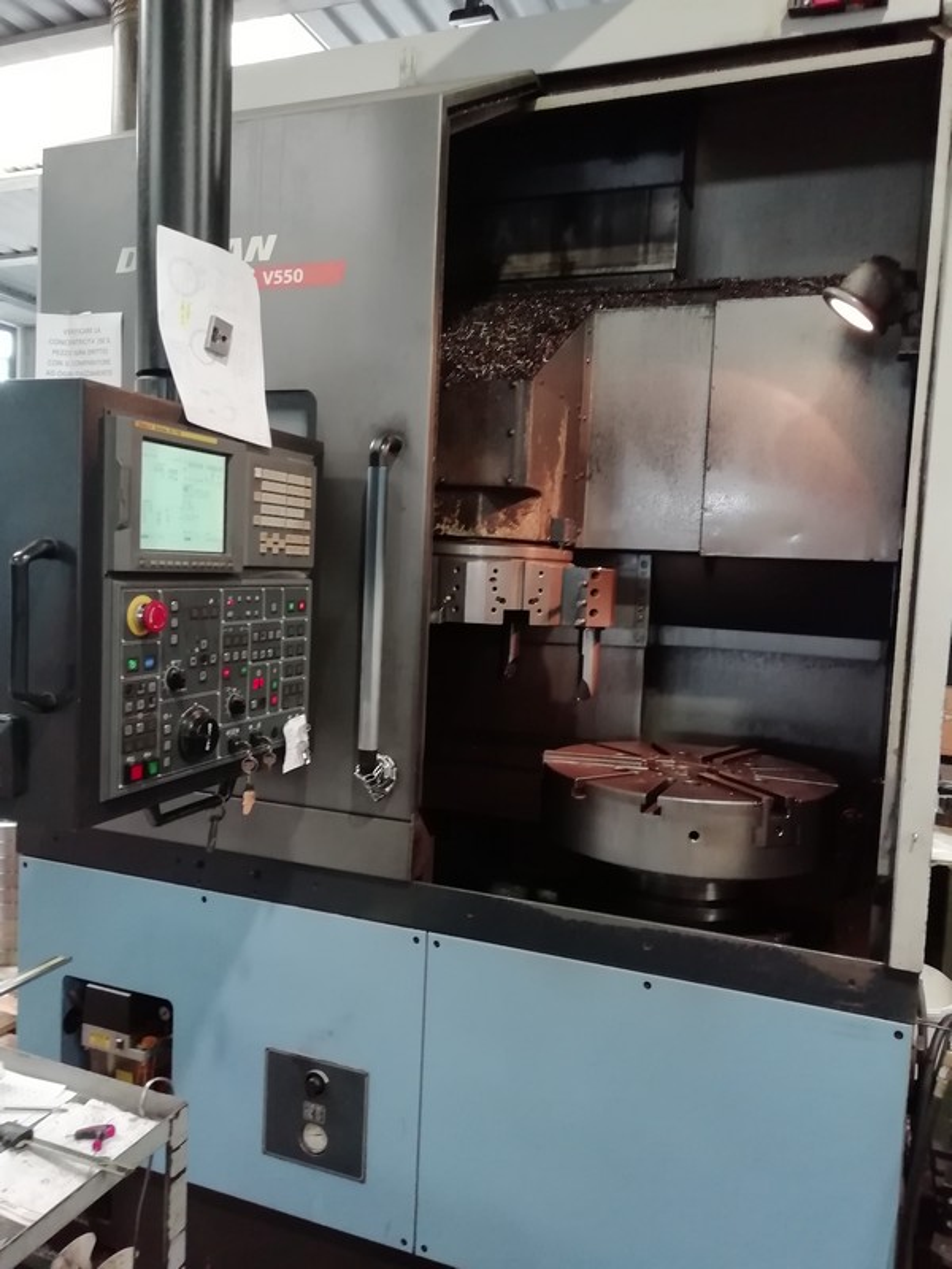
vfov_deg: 67.3
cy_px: 634
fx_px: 953
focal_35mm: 26
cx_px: 476
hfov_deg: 53.1
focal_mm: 3.46
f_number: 2.2
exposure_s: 1/33.3
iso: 320
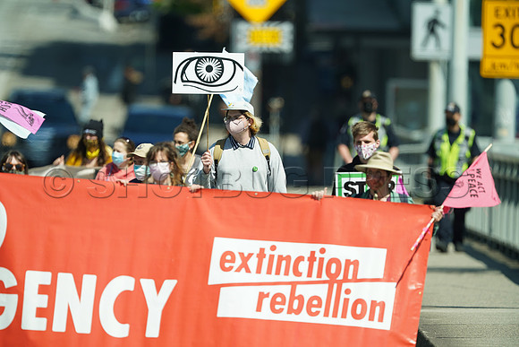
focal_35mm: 840
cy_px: 174
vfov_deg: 1.6
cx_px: 260
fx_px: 12112
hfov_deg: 2.5
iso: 100
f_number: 6.3
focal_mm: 840
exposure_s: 1/320
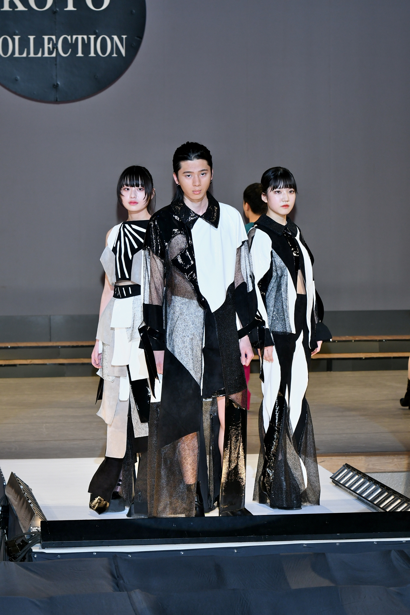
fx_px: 2434
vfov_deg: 14.4
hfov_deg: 9.6
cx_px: 205
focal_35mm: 142
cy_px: 308
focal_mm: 95
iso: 800
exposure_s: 1/250
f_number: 5.6
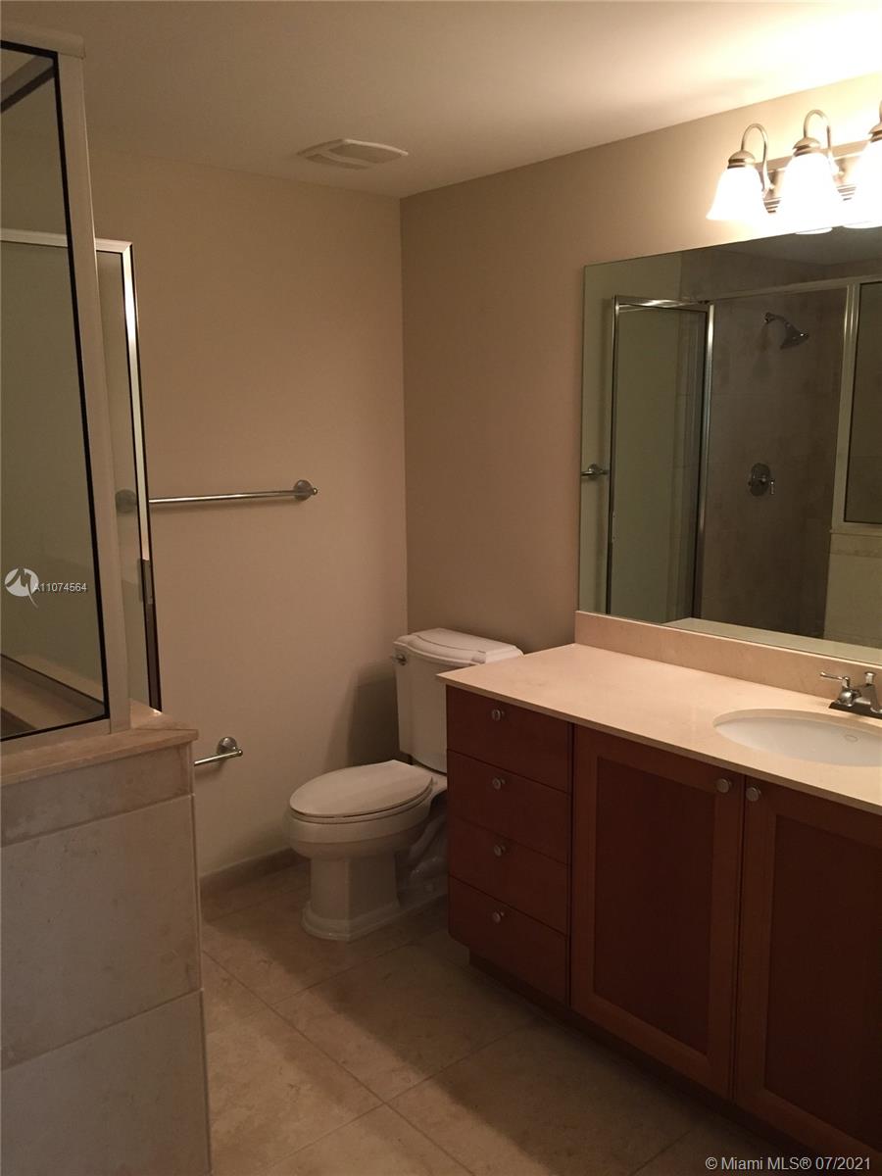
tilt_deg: -9.2
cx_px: 441
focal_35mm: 29
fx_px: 985
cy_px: 588
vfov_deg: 61.7
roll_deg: +0.2
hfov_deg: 48.2
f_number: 2.2
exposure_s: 1/30
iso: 125
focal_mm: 4.15
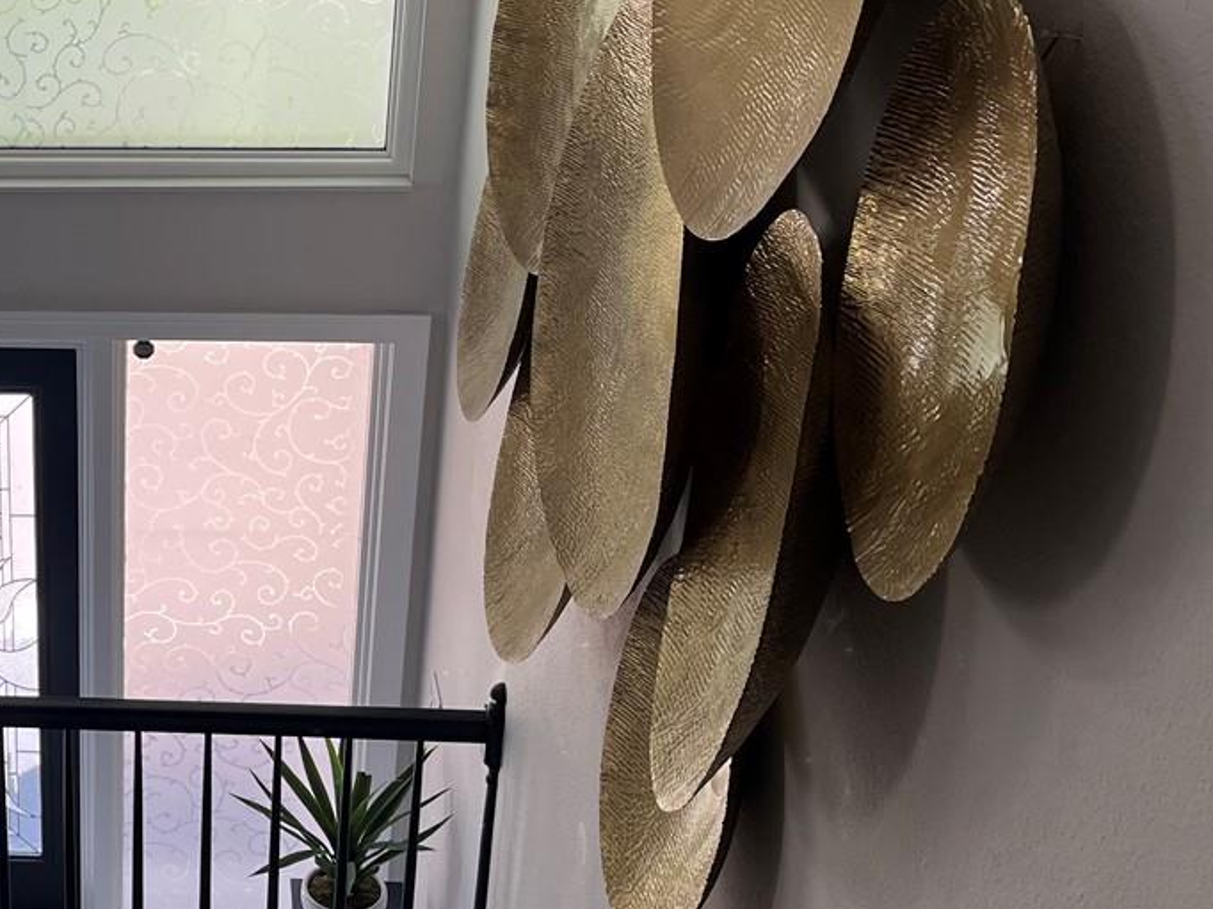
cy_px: 438
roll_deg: +1.4
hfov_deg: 29.5
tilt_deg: -27.0
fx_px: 2137
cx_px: -12
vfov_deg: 24.0
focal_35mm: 61
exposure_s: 1/450
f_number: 1.6
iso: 50
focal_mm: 5.1
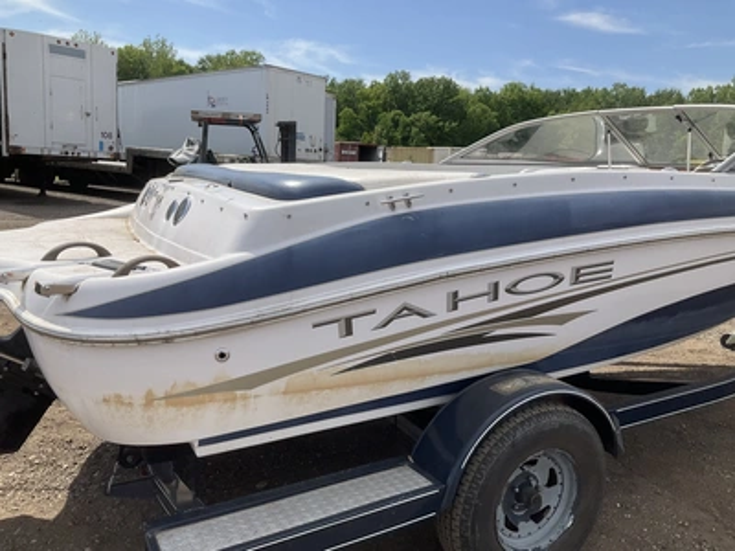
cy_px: 276
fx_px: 616
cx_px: 368
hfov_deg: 61.7
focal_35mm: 29
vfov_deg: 48.2
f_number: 1.8
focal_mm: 3
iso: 25
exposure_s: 1/1534
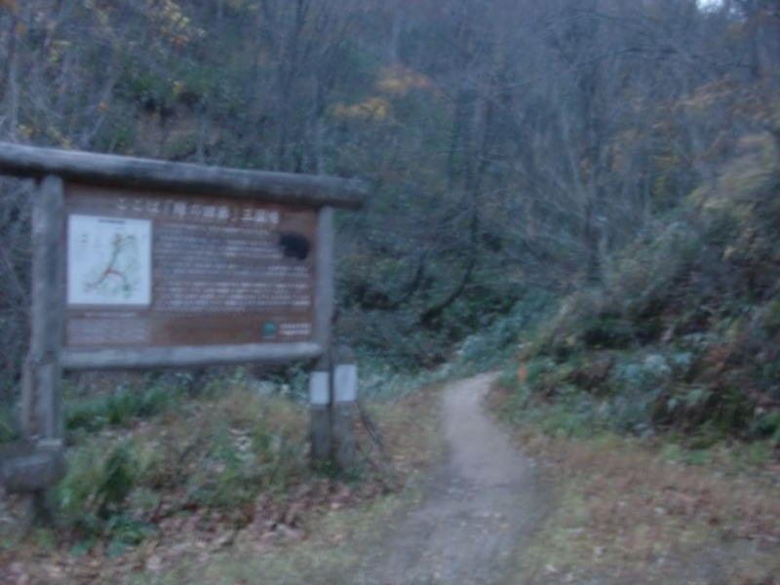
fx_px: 811
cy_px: 292
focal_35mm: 36
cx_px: 390
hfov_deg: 51.4
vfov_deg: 39.7
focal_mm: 6.3
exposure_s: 1/3.33
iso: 400
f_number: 2.8
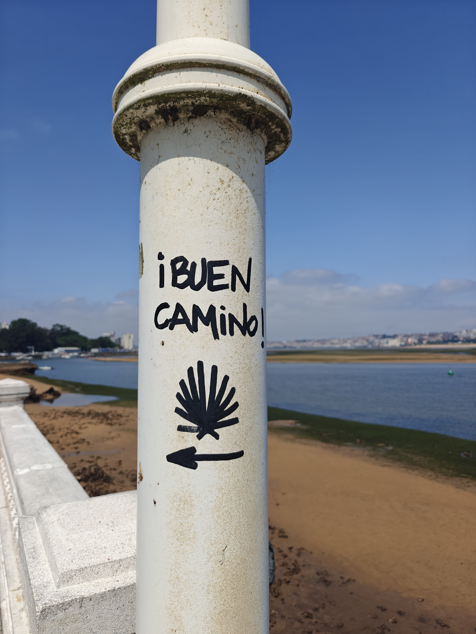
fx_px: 422
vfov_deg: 73.9
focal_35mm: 23
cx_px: 238
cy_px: 317
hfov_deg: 58.9
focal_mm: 6.06
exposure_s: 1/4182
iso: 50
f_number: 1.6
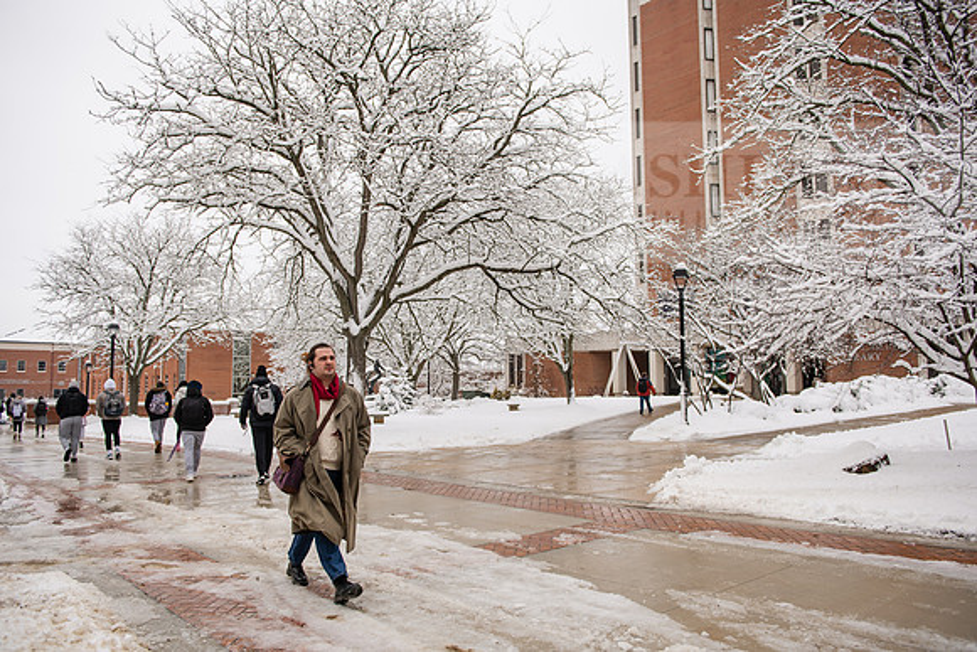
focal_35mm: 28
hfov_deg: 65.5
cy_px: 326
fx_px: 760
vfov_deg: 46.4
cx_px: 488
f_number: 3.5
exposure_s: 1/640
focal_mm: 28
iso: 125
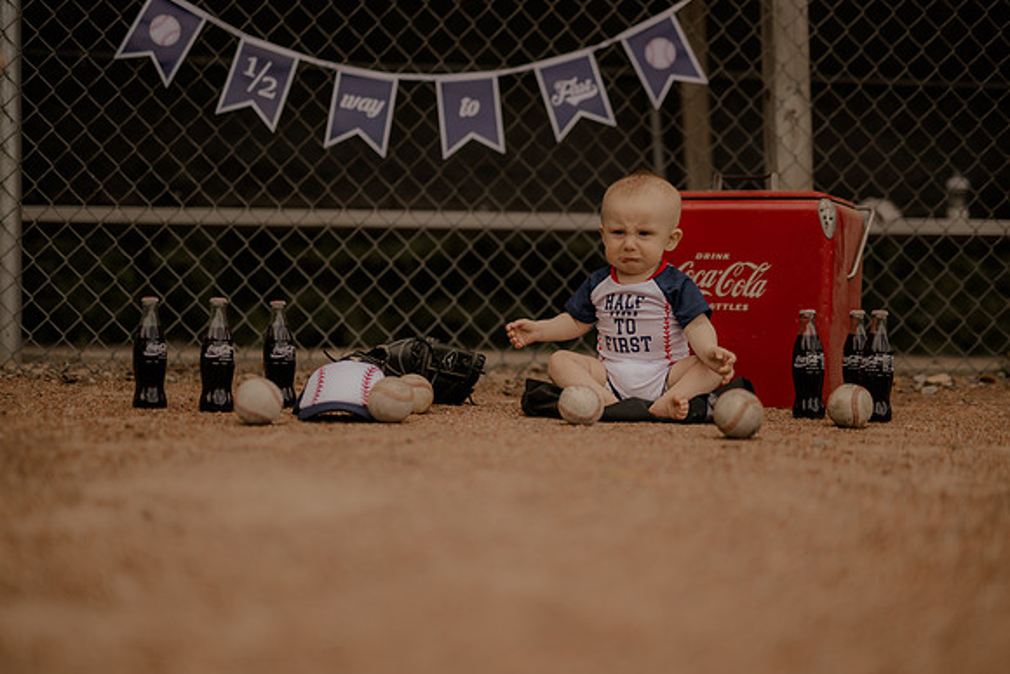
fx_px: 1403
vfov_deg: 27.0
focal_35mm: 50
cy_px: 337
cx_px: 505
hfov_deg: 39.6
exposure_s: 1/4000
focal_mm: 50
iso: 160
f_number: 3.2
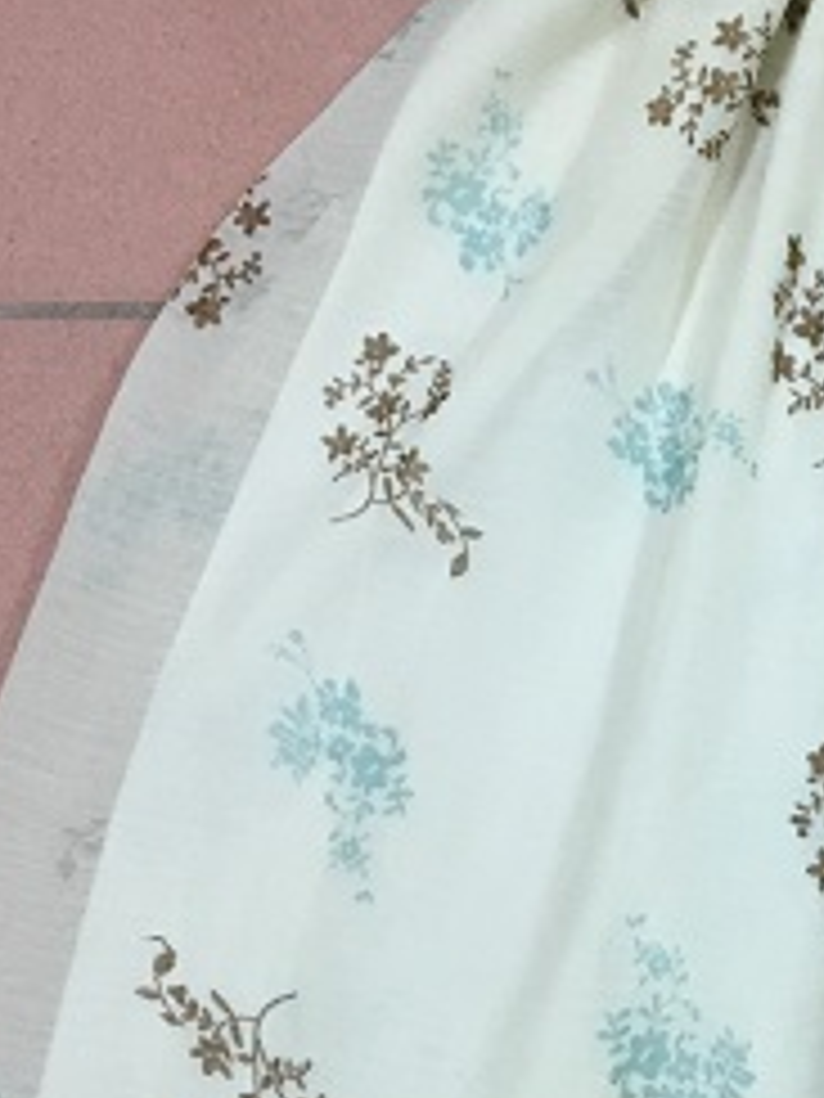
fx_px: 3015
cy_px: 950
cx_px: 1081
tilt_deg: -69.9
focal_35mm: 95
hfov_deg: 14.9
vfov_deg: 20.3
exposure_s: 1/33
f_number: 2.2
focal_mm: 4.15
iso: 160
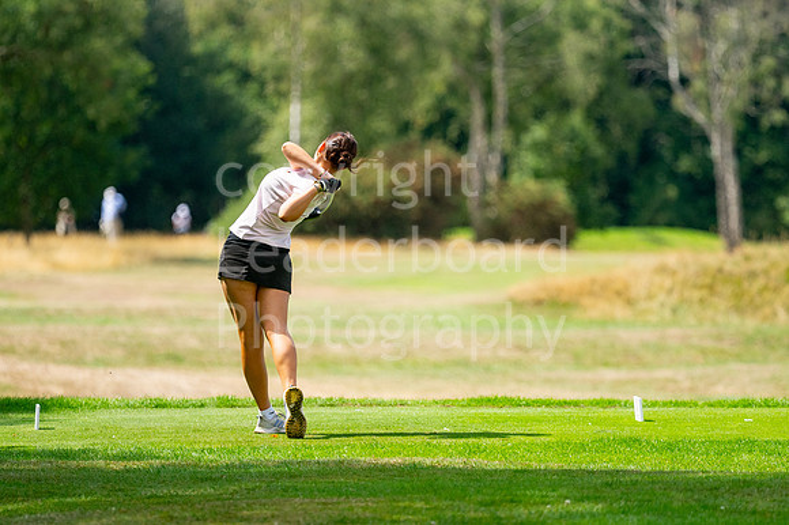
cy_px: 262
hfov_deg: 4.6
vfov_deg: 3.1
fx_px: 9856
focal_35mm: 450
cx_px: 394
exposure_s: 1/2500
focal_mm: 300
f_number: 4
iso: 320
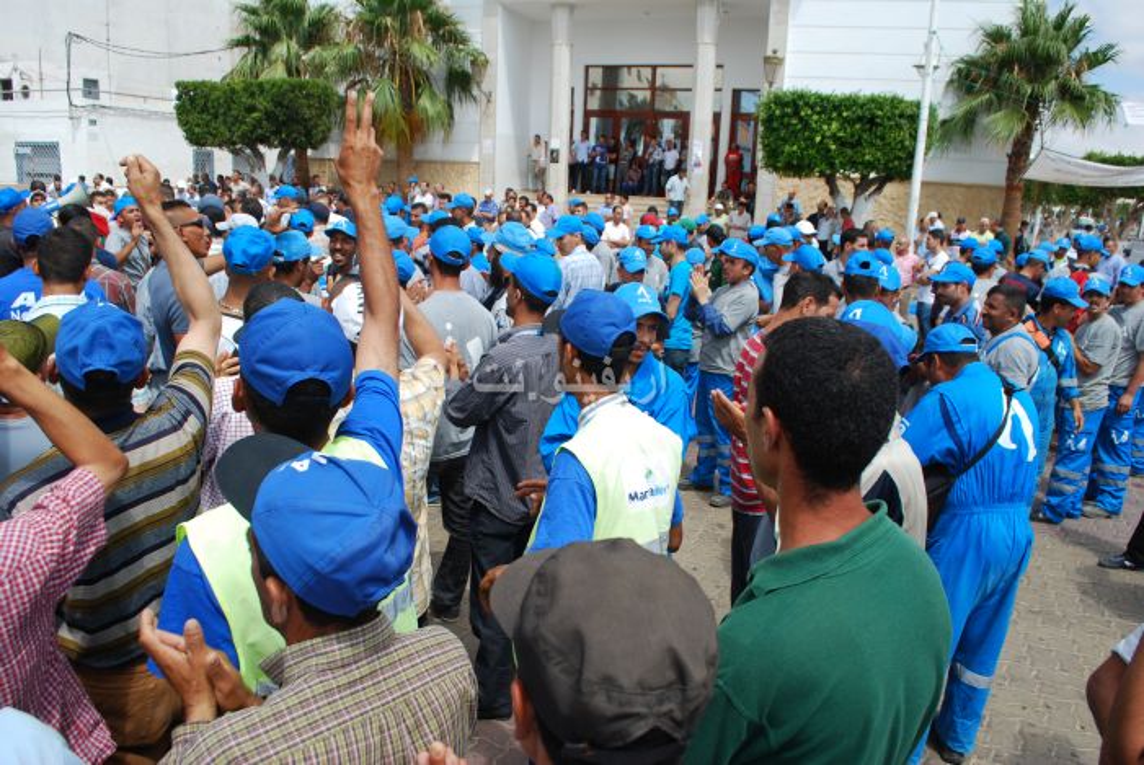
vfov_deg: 48.0
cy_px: 382
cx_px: 572
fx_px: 859
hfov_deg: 67.3
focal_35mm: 27
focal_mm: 18
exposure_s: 1/200
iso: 100
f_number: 7.1
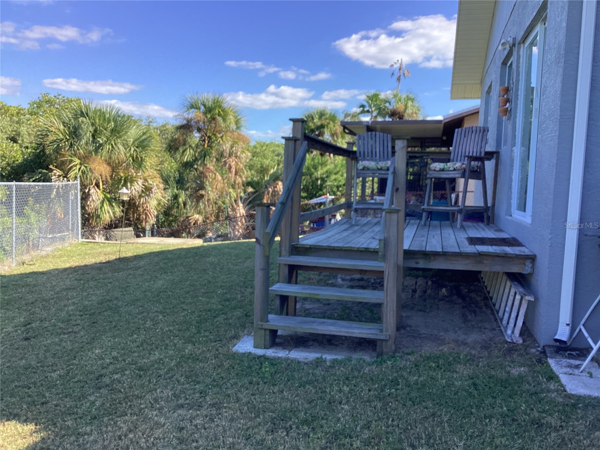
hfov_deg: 58.4
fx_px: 537
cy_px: 225
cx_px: 300
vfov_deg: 45.4
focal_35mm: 31
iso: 25
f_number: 2.4
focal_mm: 3.3
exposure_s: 1/468
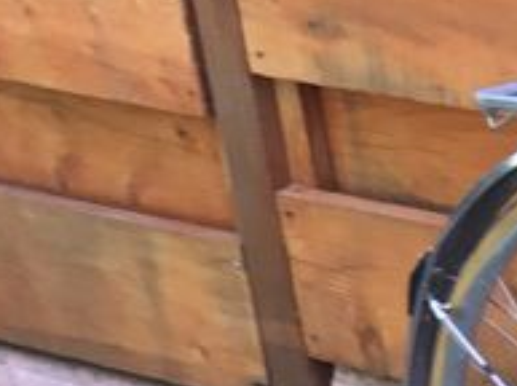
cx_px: 1219
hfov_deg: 10.6
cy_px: 686
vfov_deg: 8.8
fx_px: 2400
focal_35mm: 161
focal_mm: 3.3
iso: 25
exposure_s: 1/50
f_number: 2.4
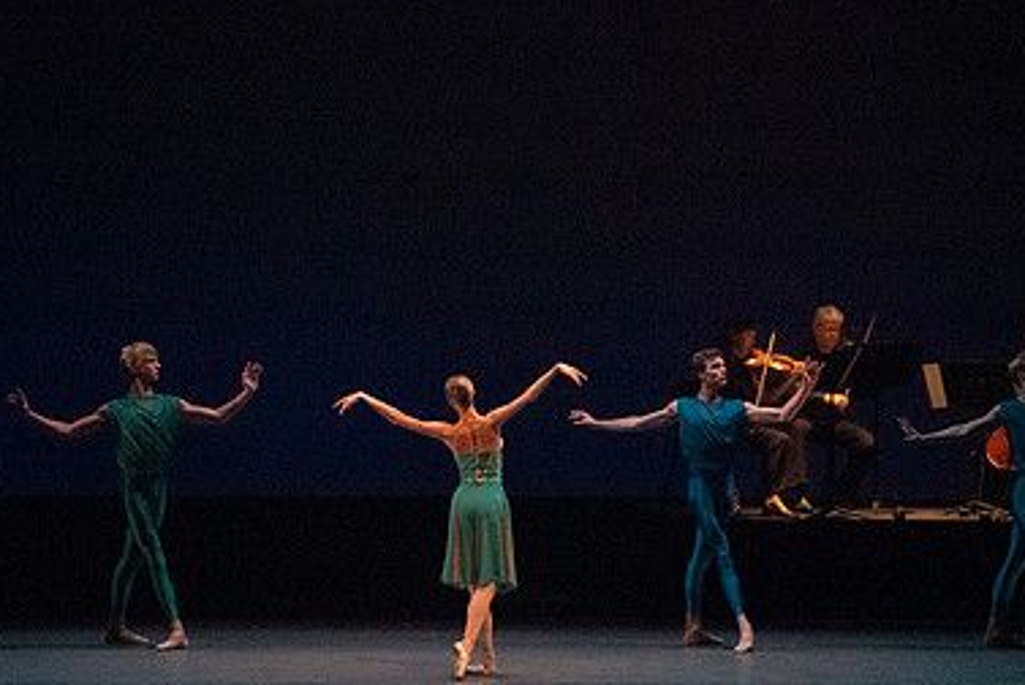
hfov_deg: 8.2
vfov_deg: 5.5
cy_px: 257
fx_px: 7180
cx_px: 383
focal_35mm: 252
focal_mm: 164
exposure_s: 1/400
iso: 25600
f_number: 8
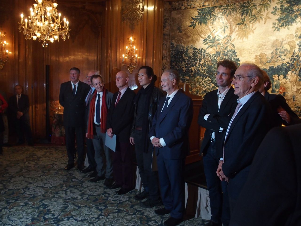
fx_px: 243
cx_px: 150
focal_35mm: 28
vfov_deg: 49.7
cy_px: 113
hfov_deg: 63.4
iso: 800
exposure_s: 1/20
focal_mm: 6
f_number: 2.8
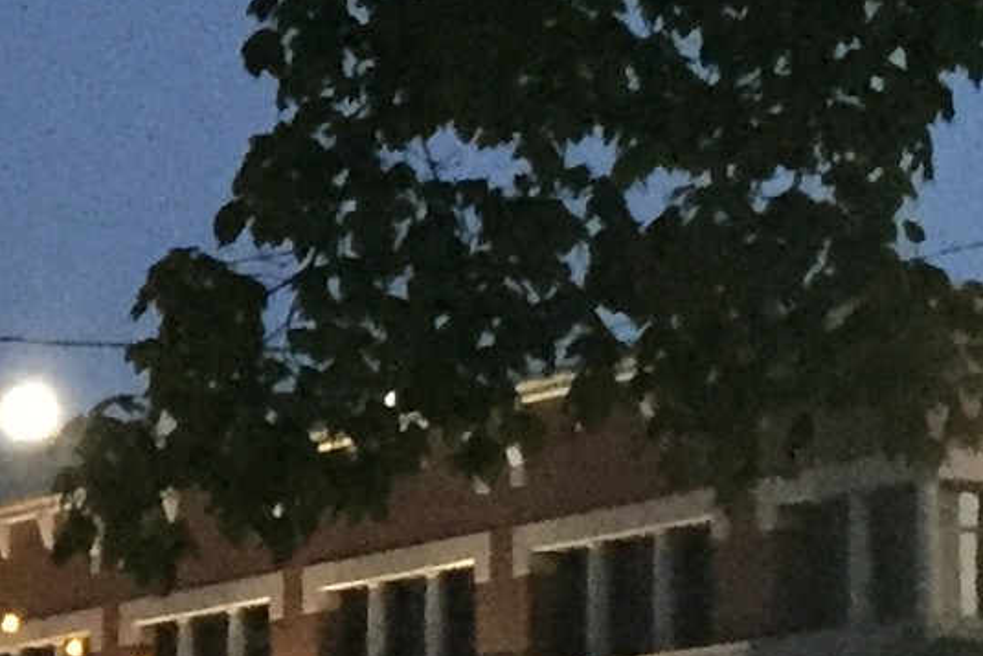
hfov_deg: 10.6
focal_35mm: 184
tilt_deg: +7.4
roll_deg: -3.0
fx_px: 5025
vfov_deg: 7.5
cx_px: -663
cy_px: 505
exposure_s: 1/15
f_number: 2.2
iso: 400
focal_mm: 4.15
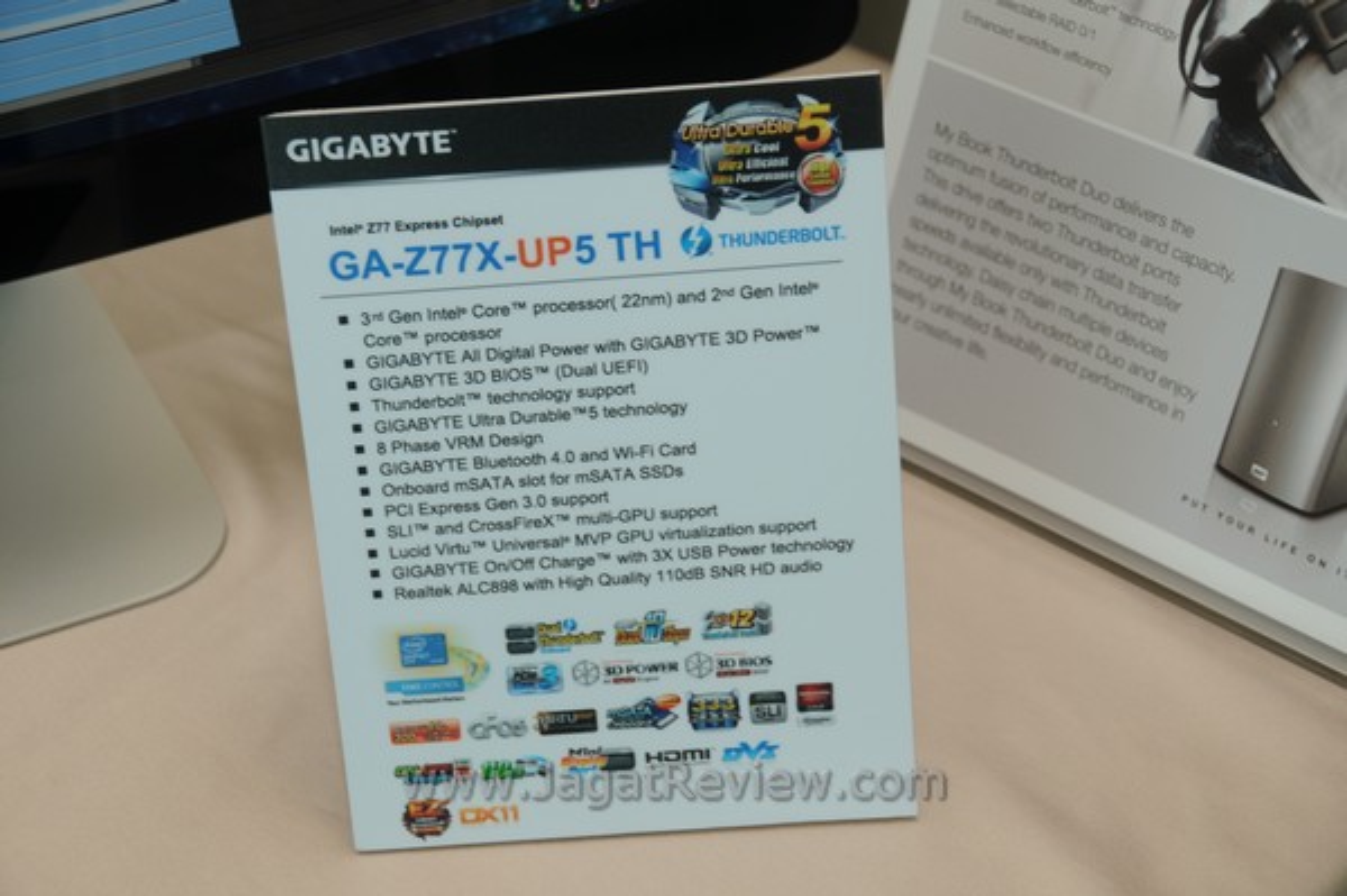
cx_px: 674
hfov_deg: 26.0
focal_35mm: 78
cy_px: 448
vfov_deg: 17.5
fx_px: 2916
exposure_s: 1/60
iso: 200
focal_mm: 52
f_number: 6.3
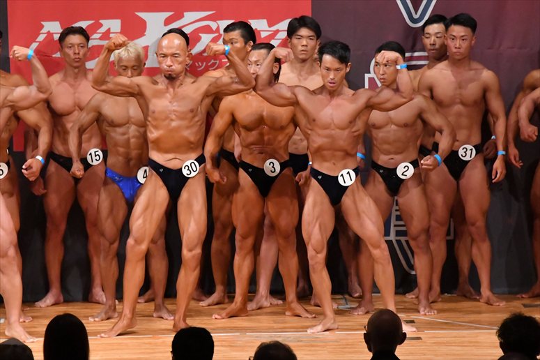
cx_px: 270
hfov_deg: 7.6
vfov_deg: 5.1
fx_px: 4048
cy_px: 180
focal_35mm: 270
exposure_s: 1/400
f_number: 5.6
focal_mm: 180
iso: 11400
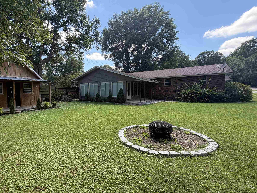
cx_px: 99
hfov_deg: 86.3
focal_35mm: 18
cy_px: 95
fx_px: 134
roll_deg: +1.6
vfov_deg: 71.6
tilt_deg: -2.4
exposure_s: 1/346
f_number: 2.2
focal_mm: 2.22
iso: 50
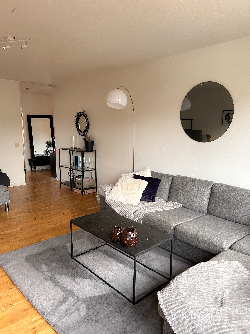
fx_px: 250
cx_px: 125
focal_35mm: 26
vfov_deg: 67.3
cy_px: 167
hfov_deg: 53.1
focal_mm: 5.7
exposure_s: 1/121
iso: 125
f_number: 1.5
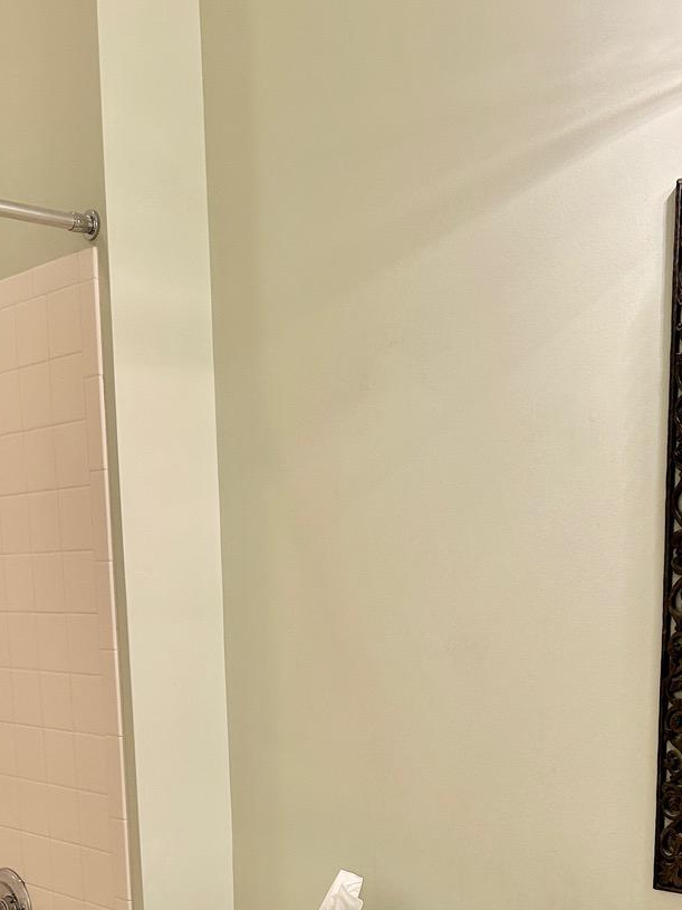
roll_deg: +2.4
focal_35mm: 49
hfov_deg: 29.7
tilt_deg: -11.1
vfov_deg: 36.2
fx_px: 1288
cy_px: 839
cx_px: 314
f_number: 1.5
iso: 125
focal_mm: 5.7
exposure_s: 1/60
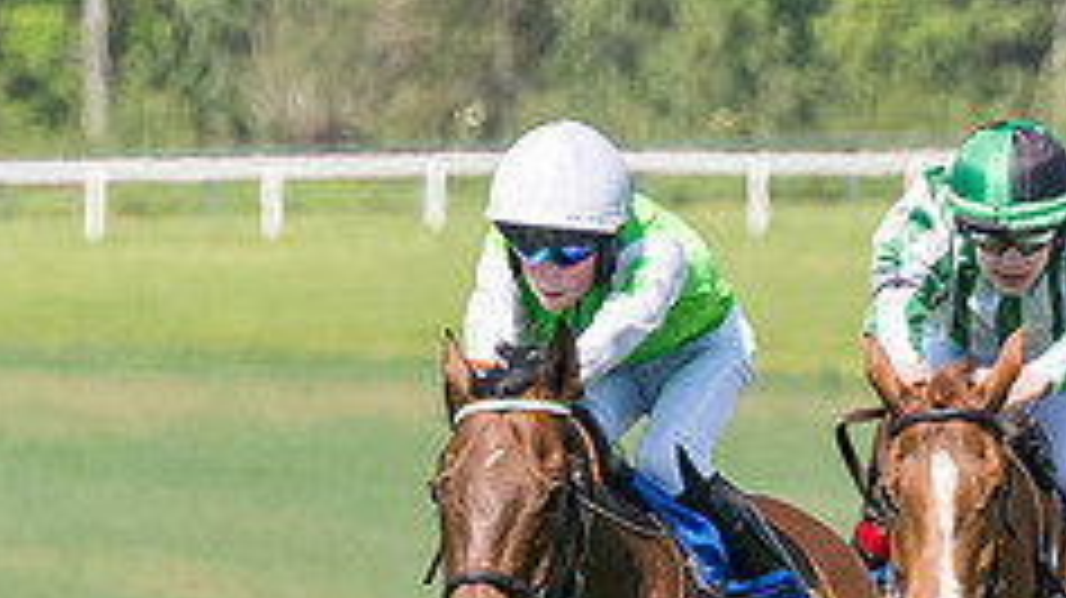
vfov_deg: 1.0
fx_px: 34126
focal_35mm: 1208
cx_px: 757
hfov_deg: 1.8
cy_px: 555
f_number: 5
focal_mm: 190
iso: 400
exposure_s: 1/2500
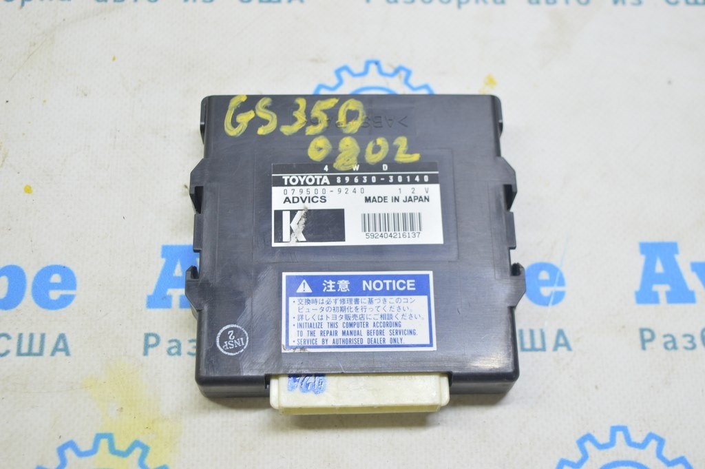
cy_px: 234
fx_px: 1027
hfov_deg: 37.9
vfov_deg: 25.7
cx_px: 352
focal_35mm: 52
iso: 400
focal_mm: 35
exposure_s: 1/20
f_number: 5.6
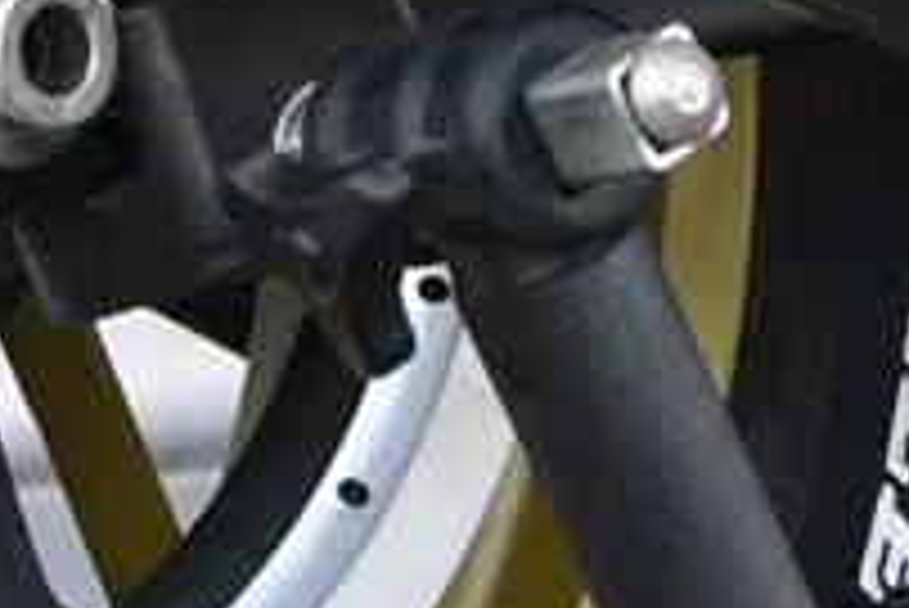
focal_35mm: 668
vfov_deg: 2.0
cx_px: 590
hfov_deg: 3.1
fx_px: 16878
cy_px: -1144
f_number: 5.6
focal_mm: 75
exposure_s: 1/125
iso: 360
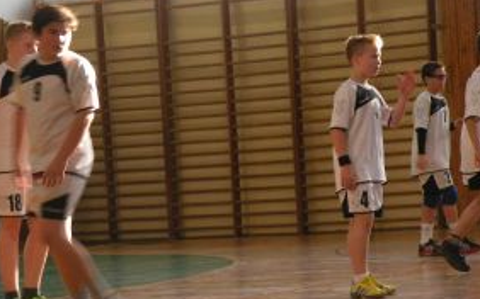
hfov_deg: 13.2
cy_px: 166
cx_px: 311
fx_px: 2066
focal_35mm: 158
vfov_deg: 8.3
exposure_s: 1/65
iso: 144
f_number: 4
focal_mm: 14.9
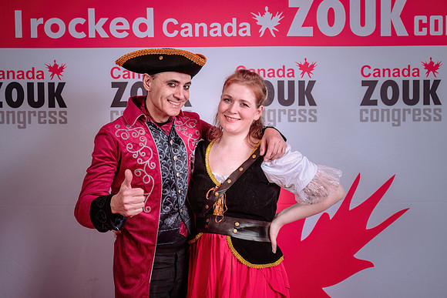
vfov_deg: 30.4
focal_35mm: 44
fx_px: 550
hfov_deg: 44.3
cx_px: 217
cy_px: 149
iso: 100
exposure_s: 1/200
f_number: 4
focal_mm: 42
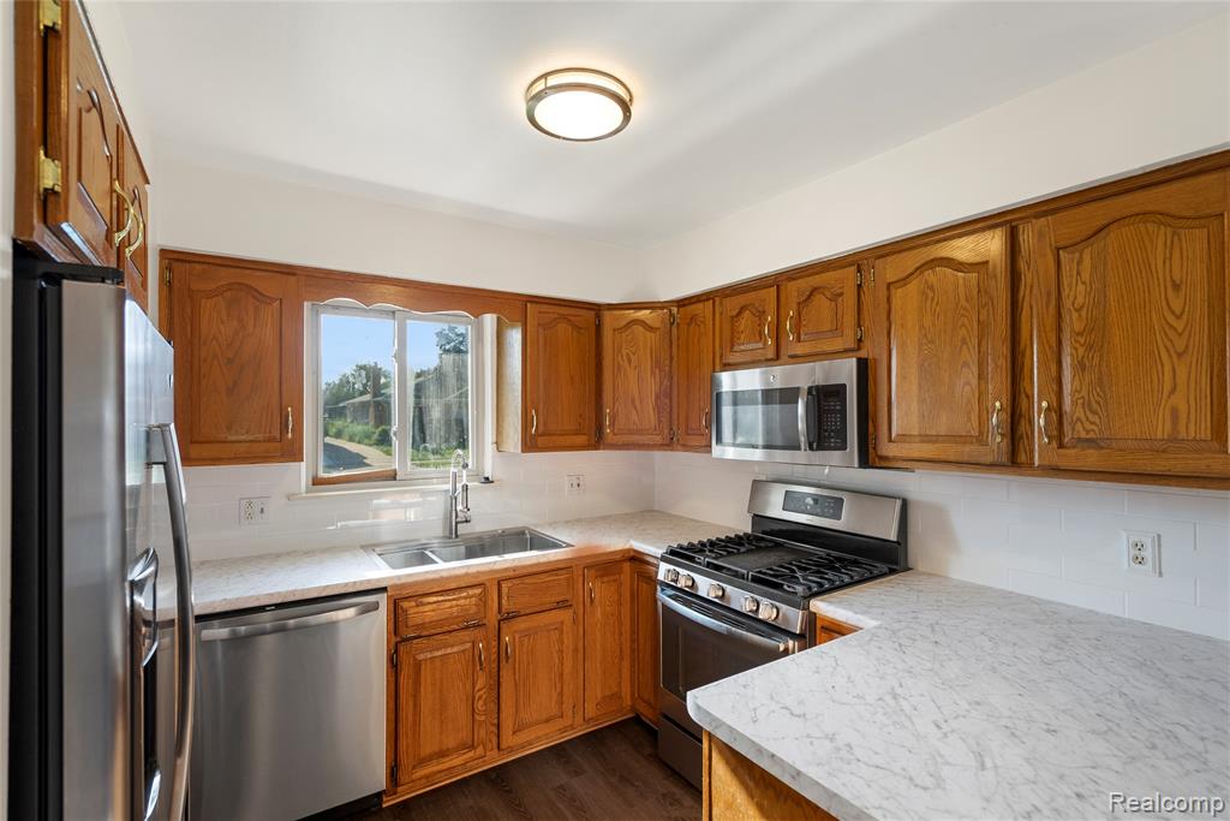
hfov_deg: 96.7
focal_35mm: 16
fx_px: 547
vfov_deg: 73.8
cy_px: 410
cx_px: 615
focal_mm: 16
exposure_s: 1/8
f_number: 4
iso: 100
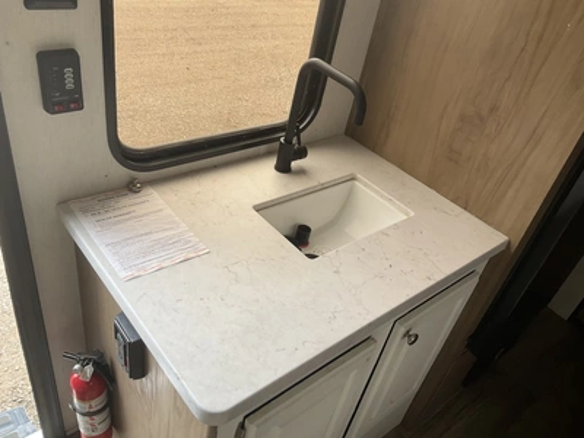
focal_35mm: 29
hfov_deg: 61.7
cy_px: 219
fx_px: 489
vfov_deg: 48.2
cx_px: 292
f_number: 1.8
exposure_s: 1/122
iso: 25
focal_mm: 3
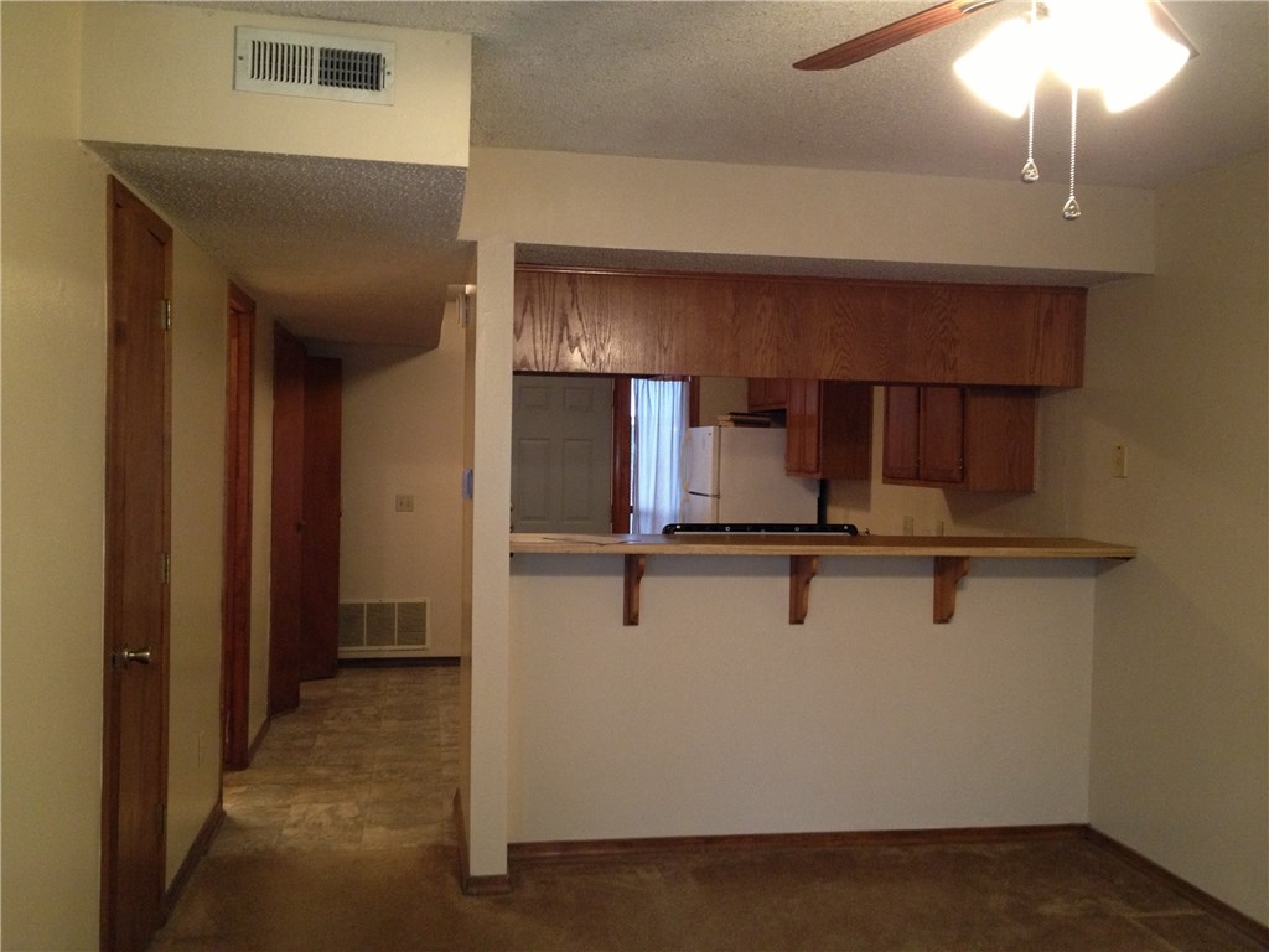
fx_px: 1283
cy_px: 476
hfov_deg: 52.6
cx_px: 634
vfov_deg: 40.7
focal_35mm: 35
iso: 250
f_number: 2.4
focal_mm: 4.28
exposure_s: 1/20
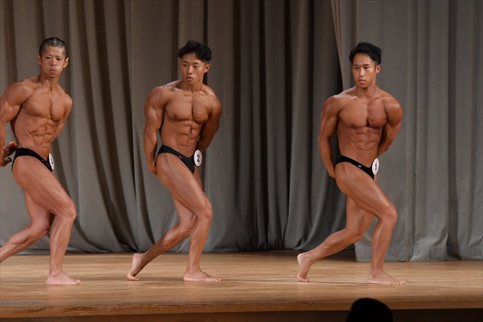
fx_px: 3420
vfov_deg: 5.4
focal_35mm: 255
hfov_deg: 8.1
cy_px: 161
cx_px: 242
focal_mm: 170
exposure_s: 1/400
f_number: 5.6
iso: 3200
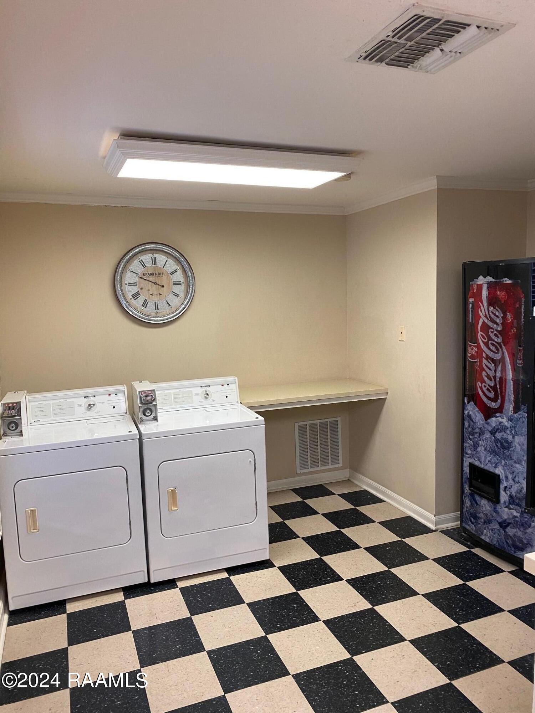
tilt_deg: -4.7
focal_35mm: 26
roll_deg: +1.3
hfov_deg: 53.1
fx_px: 536
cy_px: 356
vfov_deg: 67.3
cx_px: 268
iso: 100
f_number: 1.8
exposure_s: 1/46
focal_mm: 4.25
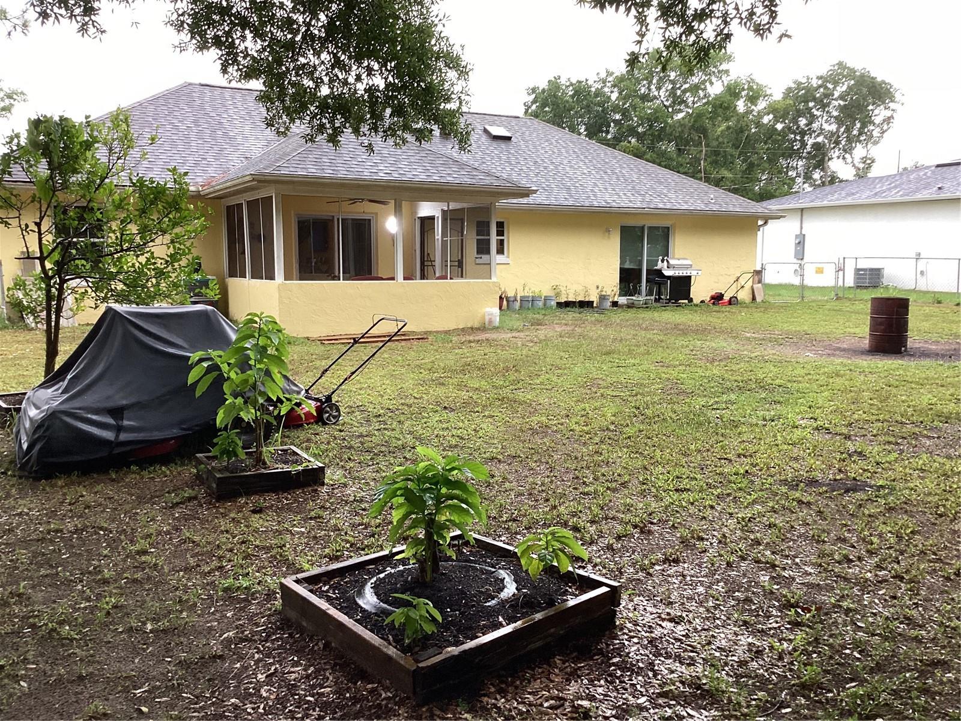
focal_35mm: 31
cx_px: 480
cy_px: 360
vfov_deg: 45.4
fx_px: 861
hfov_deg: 58.4
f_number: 2.4
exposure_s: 1/60
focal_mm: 3.3
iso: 80
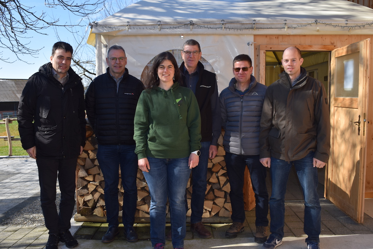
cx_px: 186
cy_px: 124
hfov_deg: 57.2
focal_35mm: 33
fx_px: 342
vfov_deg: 40.0
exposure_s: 1/200
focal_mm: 22
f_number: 7.1
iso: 100
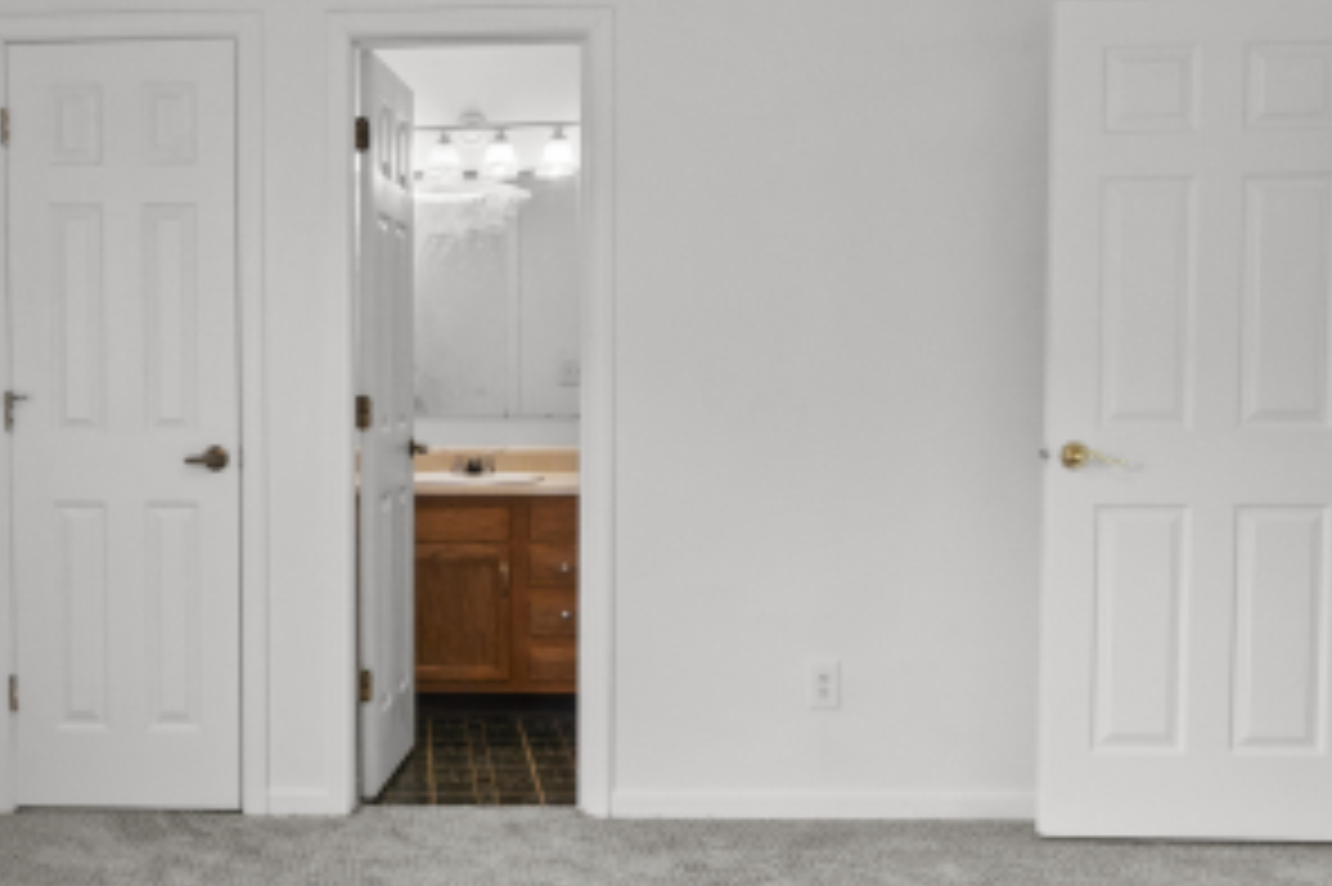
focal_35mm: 38
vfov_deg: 35.0
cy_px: 436
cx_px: 356
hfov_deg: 49.0
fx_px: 1405
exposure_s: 1/13
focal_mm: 10
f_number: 9
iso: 250
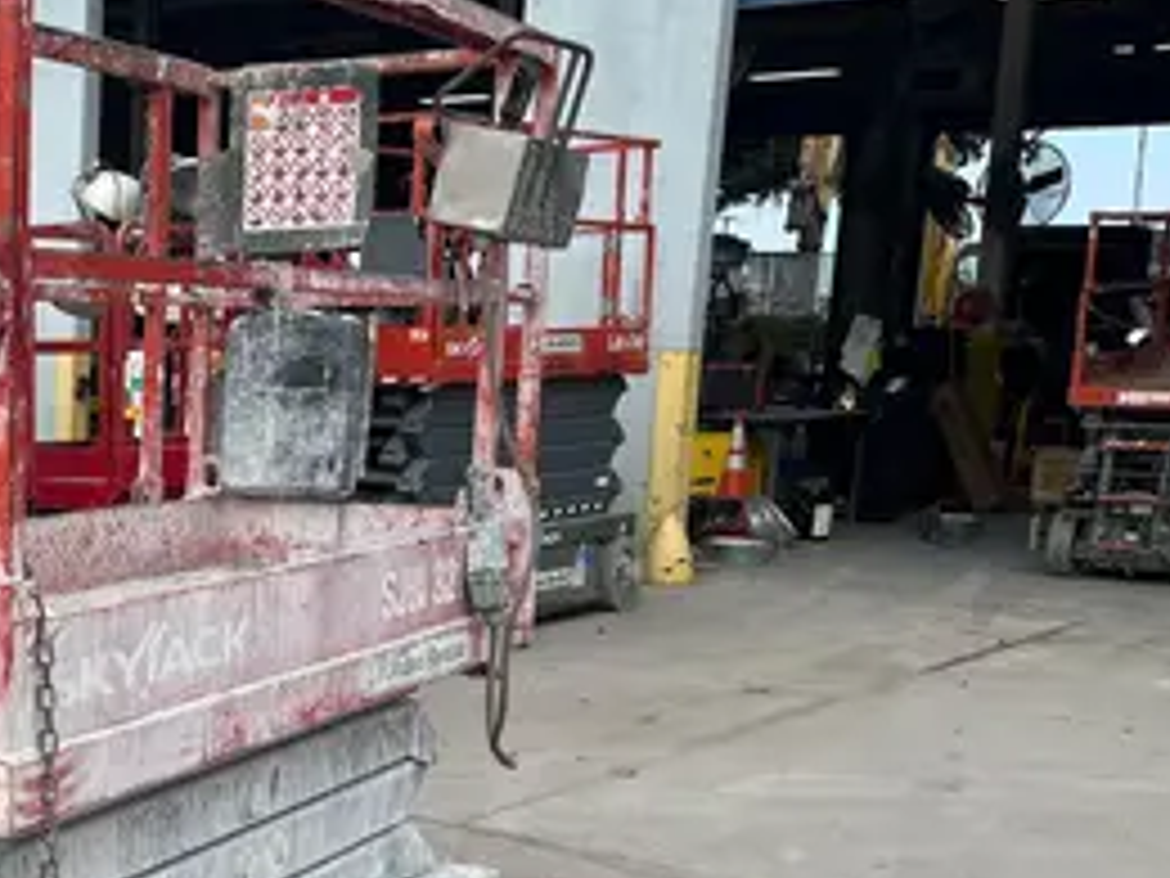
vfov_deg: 26.2
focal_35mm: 55
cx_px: -4
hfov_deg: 32.1
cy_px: 669
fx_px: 1859
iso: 50
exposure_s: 1/3049
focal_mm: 5.1
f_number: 1.6
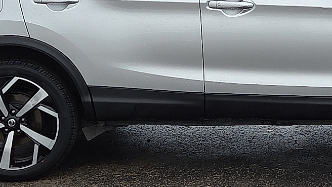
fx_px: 1030
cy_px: 40
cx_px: 243
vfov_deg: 10.3
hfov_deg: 18.2
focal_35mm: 117
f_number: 1.8
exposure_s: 1/1250
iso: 76
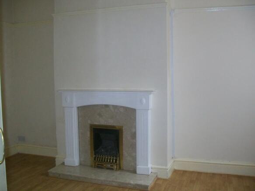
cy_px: 96
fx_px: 265
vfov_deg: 39.6
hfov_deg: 51.4
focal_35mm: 36
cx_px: 128
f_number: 2.7
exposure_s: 1/60
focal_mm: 6
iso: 160
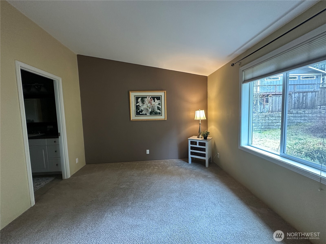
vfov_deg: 85.7
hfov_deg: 102.1
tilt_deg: -4.2
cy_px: 122
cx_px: 163
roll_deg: +1.5
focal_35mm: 14
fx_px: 132
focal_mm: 2.22
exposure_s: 1/60
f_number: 2.2
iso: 640
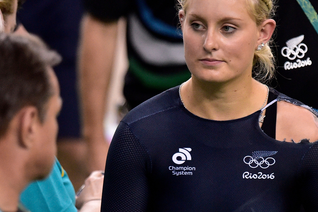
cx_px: 196
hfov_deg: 3.2
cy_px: 87
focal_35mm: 645
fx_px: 5697
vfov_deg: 2.1
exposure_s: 1/800
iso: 1600
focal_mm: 500
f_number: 4
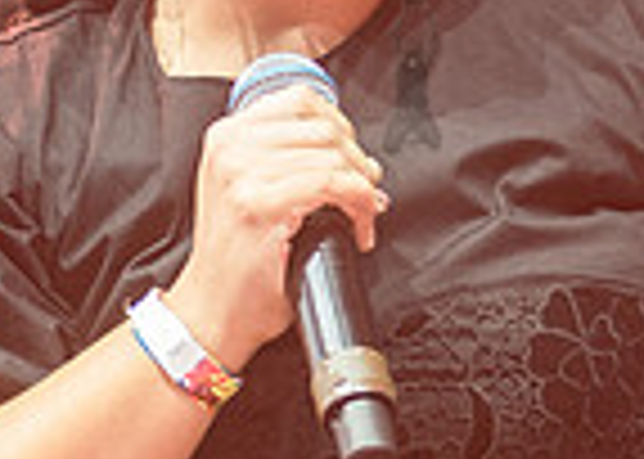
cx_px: 567
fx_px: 7203
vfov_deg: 3.6
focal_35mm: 394
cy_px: -82
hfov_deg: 5.1
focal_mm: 80
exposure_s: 1/400
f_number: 4
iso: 1000
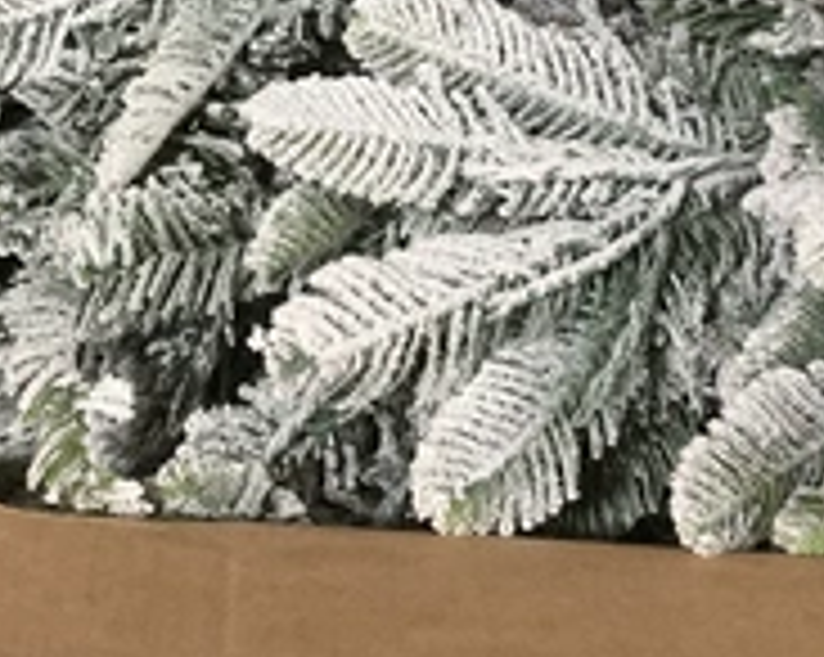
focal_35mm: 62
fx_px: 1510
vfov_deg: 23.9
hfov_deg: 30.3
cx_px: 270
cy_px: 76
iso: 320
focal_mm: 3
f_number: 1.8
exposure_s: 1/40
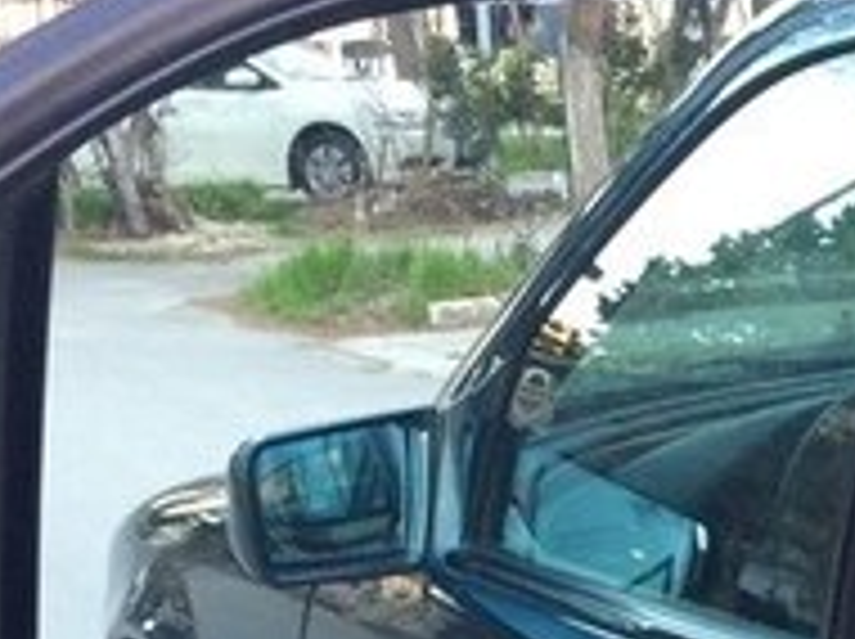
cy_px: 983
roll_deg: +0.9
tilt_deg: -19.2
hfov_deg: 18.9
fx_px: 2492
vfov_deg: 13.7
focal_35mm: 101
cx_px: 886
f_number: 2.2
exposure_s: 1/33
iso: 160
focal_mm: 4.15
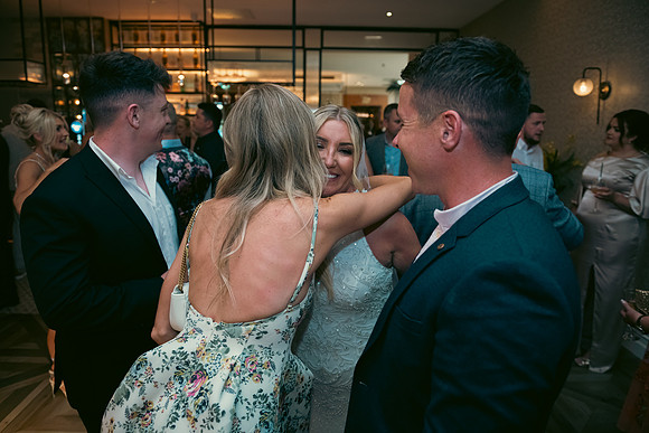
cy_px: 216
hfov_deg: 73.7
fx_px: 433
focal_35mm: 24
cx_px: 324
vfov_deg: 53.2
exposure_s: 1/160
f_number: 3.5
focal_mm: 24
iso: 800
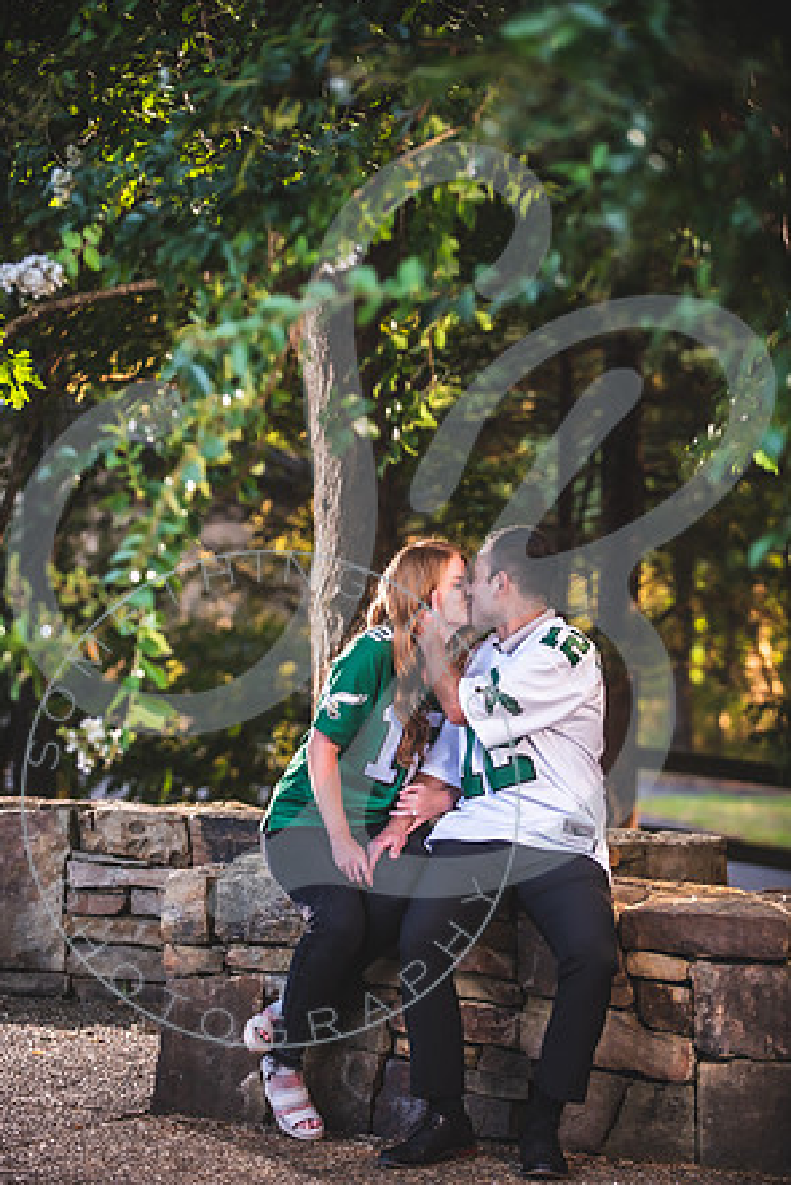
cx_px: 391
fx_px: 3688
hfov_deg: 12.2
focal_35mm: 112
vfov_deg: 18.3
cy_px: 595
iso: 200
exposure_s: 1/250
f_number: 2.8
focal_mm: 110
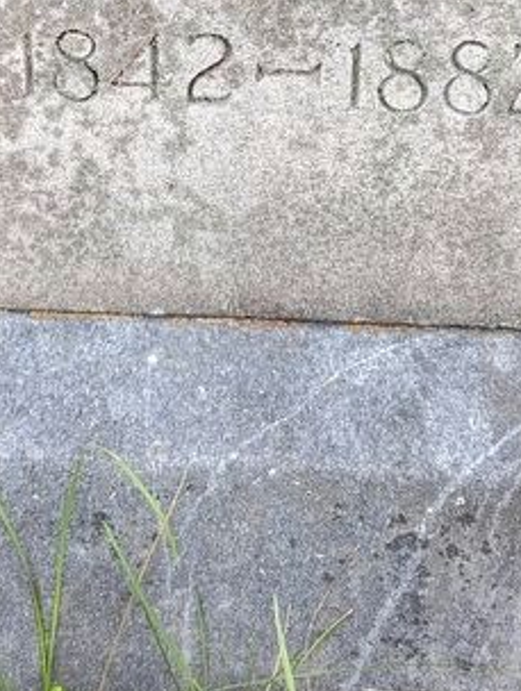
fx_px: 1261
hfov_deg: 23.3
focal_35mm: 63
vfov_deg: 28.9
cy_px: 10
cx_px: 207
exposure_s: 1/143
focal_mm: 6.81
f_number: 1.85
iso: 54
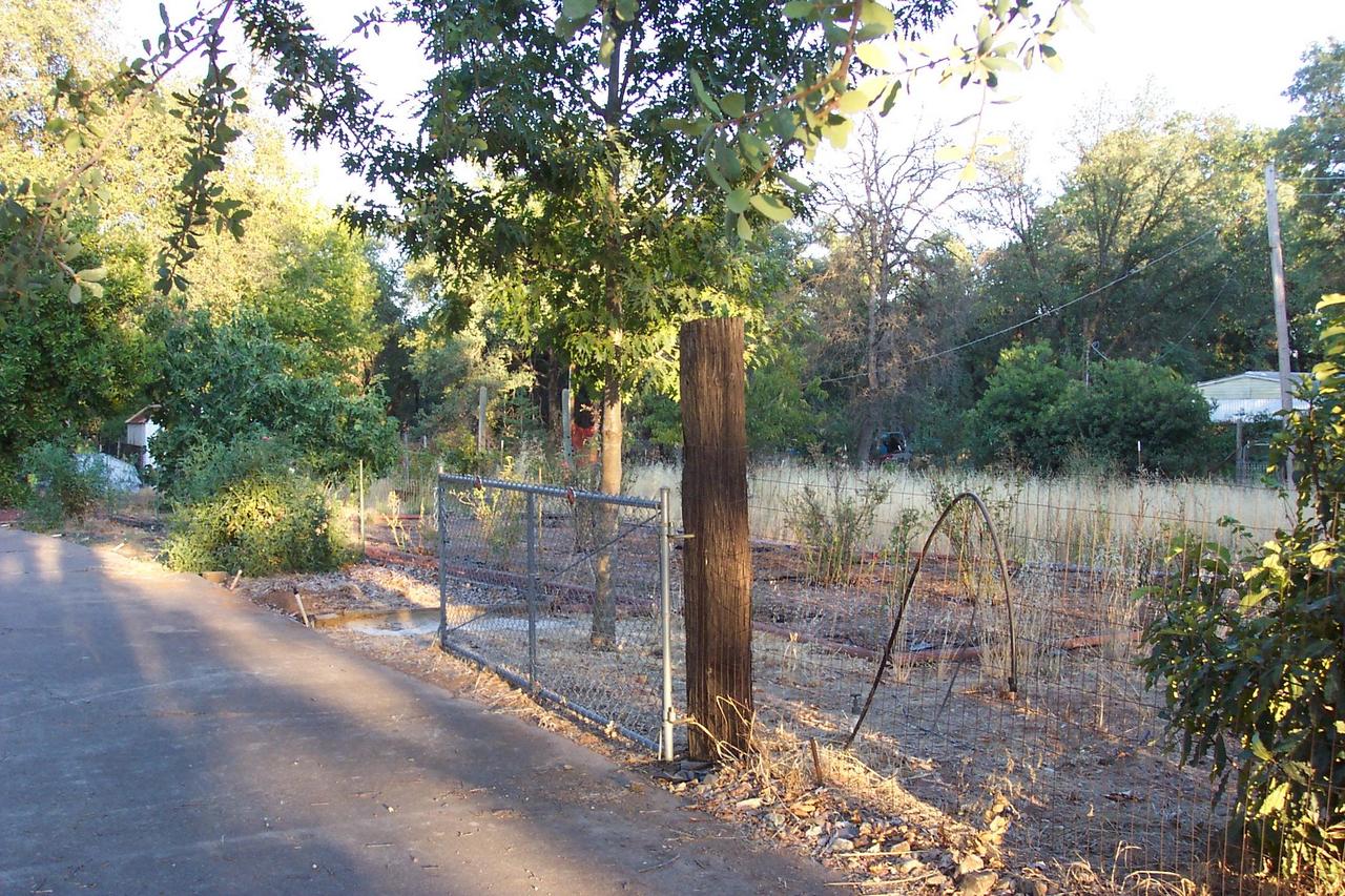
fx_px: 1419
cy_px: 448
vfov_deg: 35.0
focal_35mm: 38
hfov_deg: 50.7
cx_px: 672
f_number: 4.8
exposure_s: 1/45
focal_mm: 8
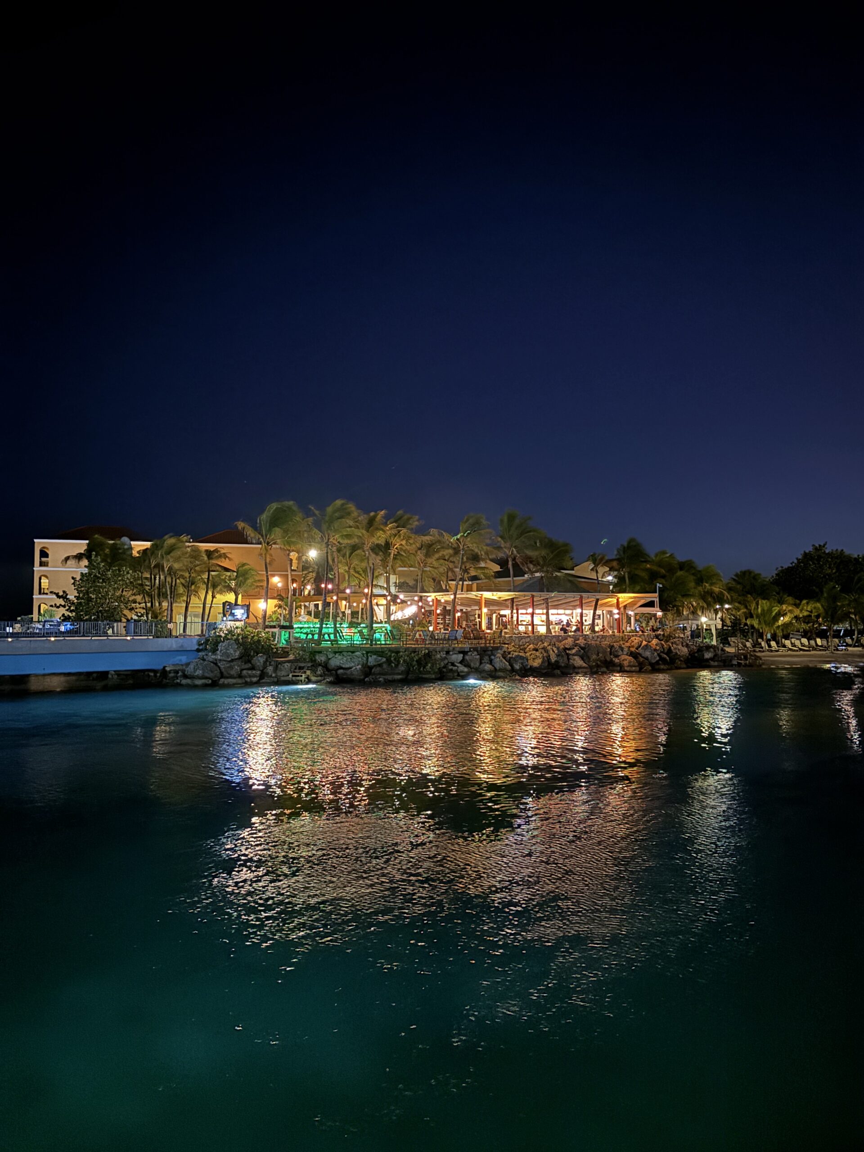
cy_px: 576
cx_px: 432
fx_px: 865
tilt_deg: +2.3
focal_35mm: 26
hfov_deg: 53.1
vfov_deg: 67.3
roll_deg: -0.4
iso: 1250
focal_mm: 5.96
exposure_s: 1/9
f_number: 1.6
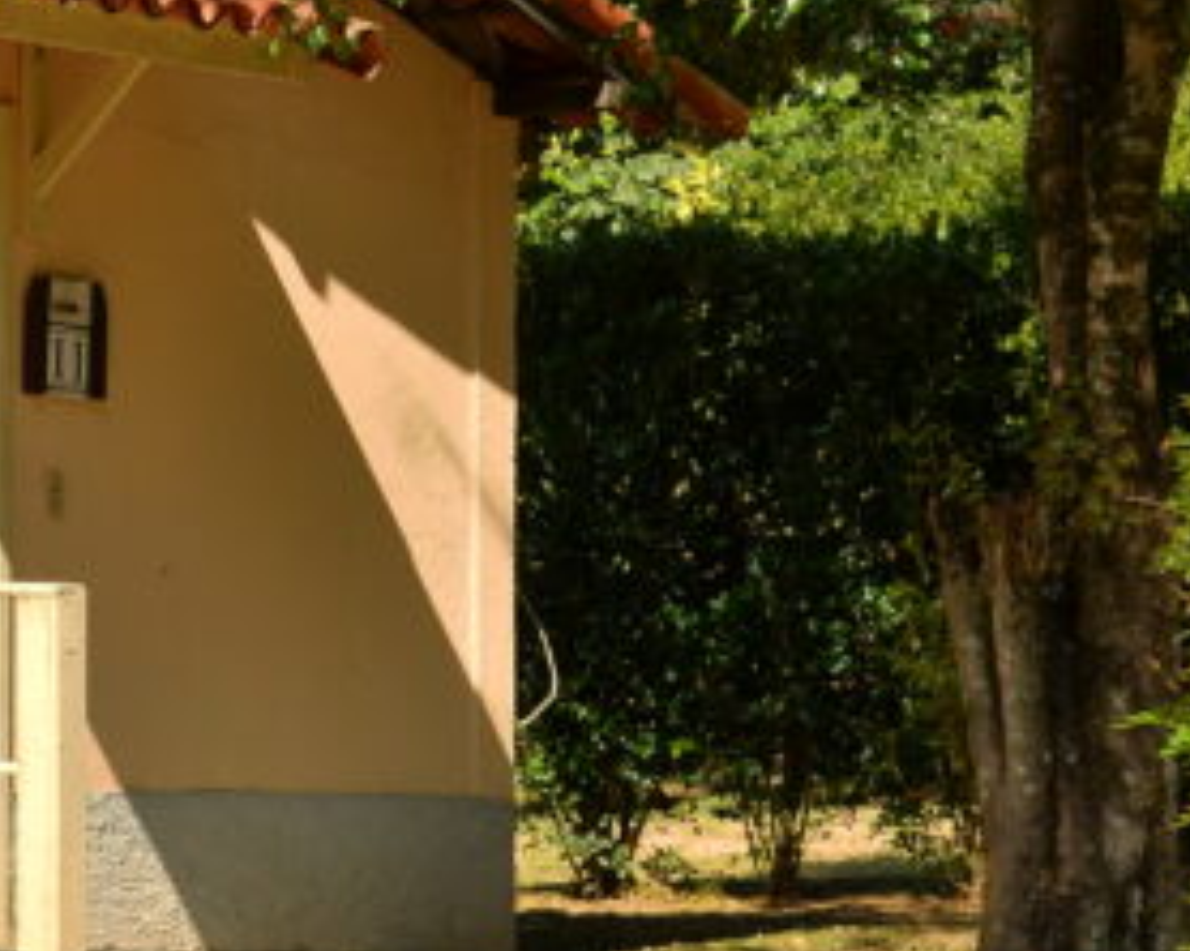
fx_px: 7919
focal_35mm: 225
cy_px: 107
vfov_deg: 6.9
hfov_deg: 8.5
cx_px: -415
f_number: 6.3
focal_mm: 65
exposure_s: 1/250
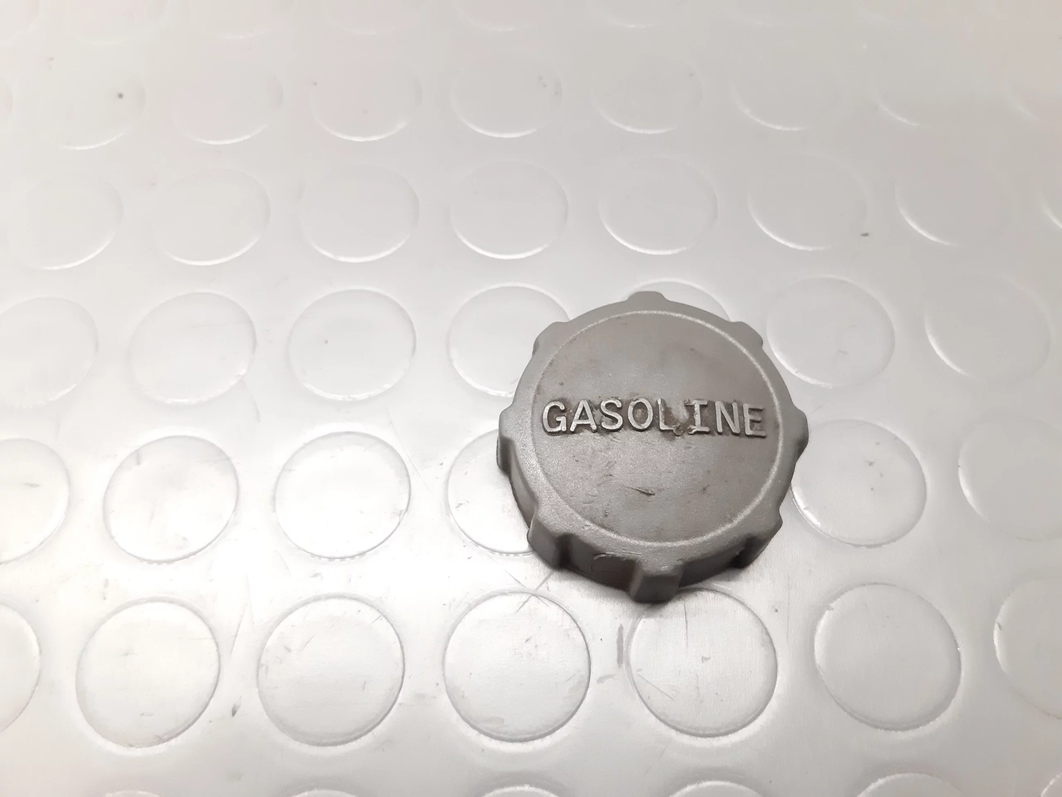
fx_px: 828
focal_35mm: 27
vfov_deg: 51.4
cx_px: 531
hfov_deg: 65.3
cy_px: 398
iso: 640
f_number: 1.7
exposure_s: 1/25
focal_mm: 3.93
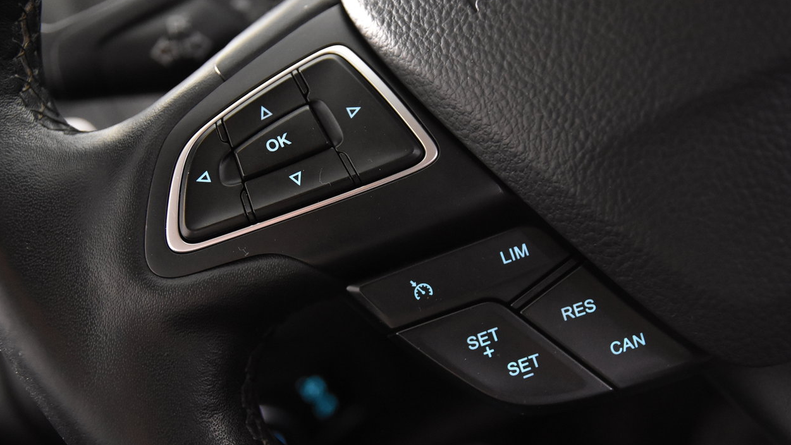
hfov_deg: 45.5
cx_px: 400
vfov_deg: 26.5
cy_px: 268
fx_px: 944
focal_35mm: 45
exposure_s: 1/50
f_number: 3.2
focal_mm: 28
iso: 4000
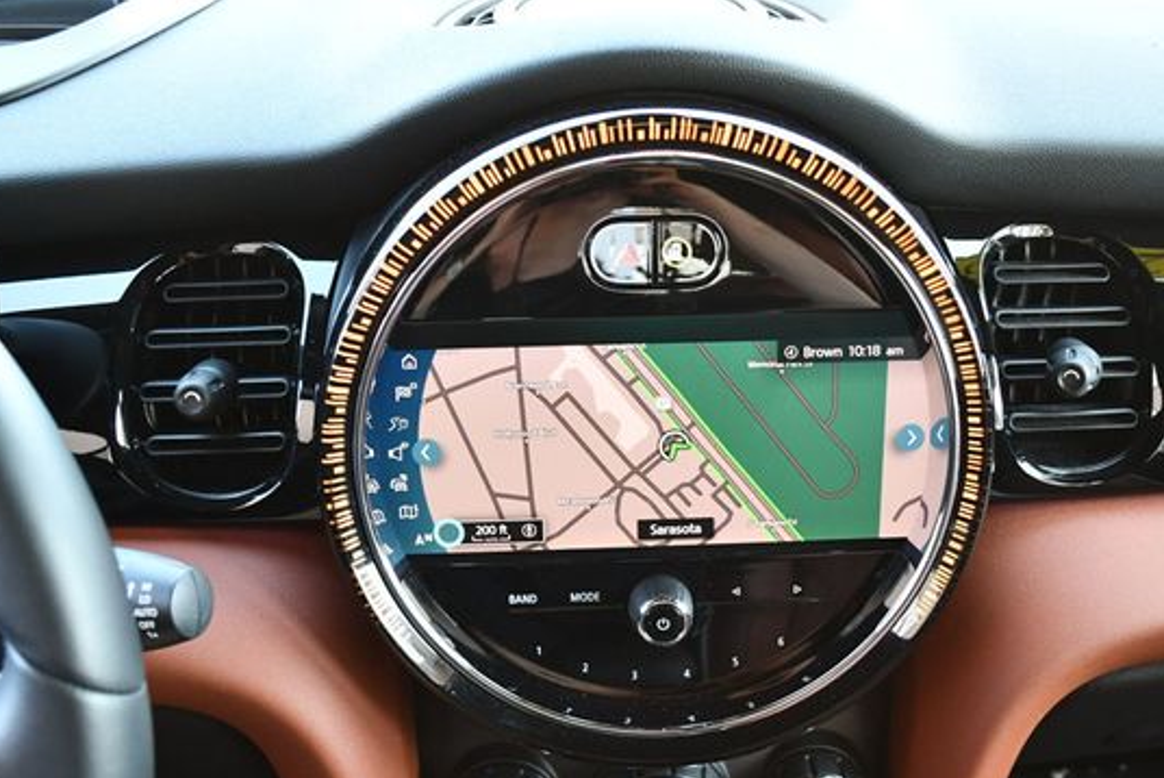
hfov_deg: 45.3
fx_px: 1391
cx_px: 645
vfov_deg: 31.1
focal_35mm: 43
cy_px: 463
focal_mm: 18
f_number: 3.5
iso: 1100
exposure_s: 1/125
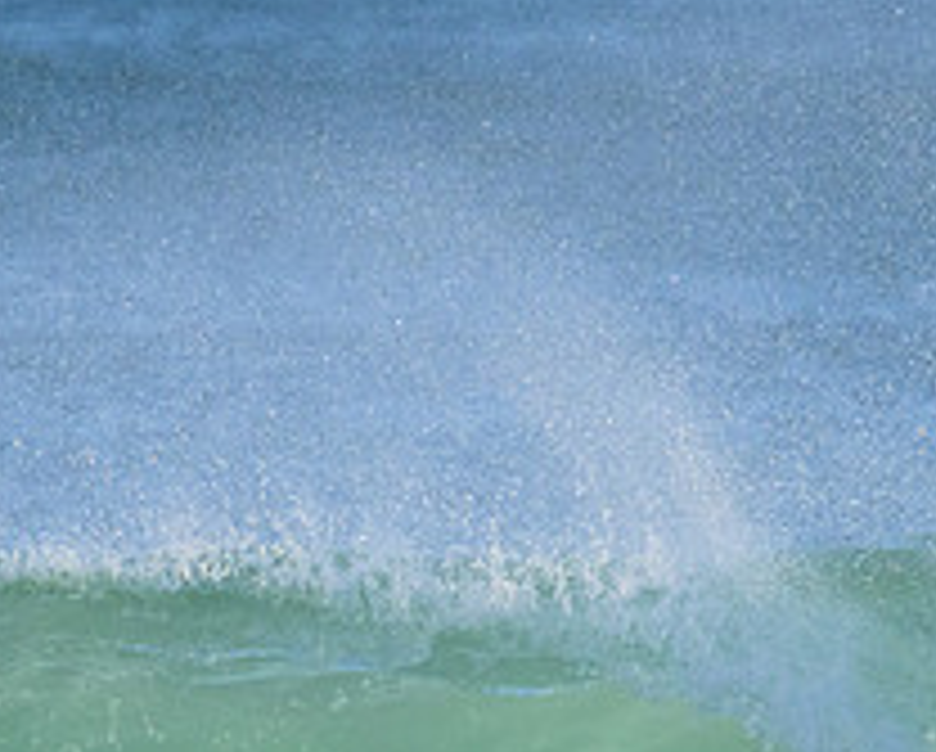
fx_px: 49296
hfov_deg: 1.1
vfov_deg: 0.9
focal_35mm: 1777
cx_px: 562
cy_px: 858
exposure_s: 1/2000
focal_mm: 680
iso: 5000
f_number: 11
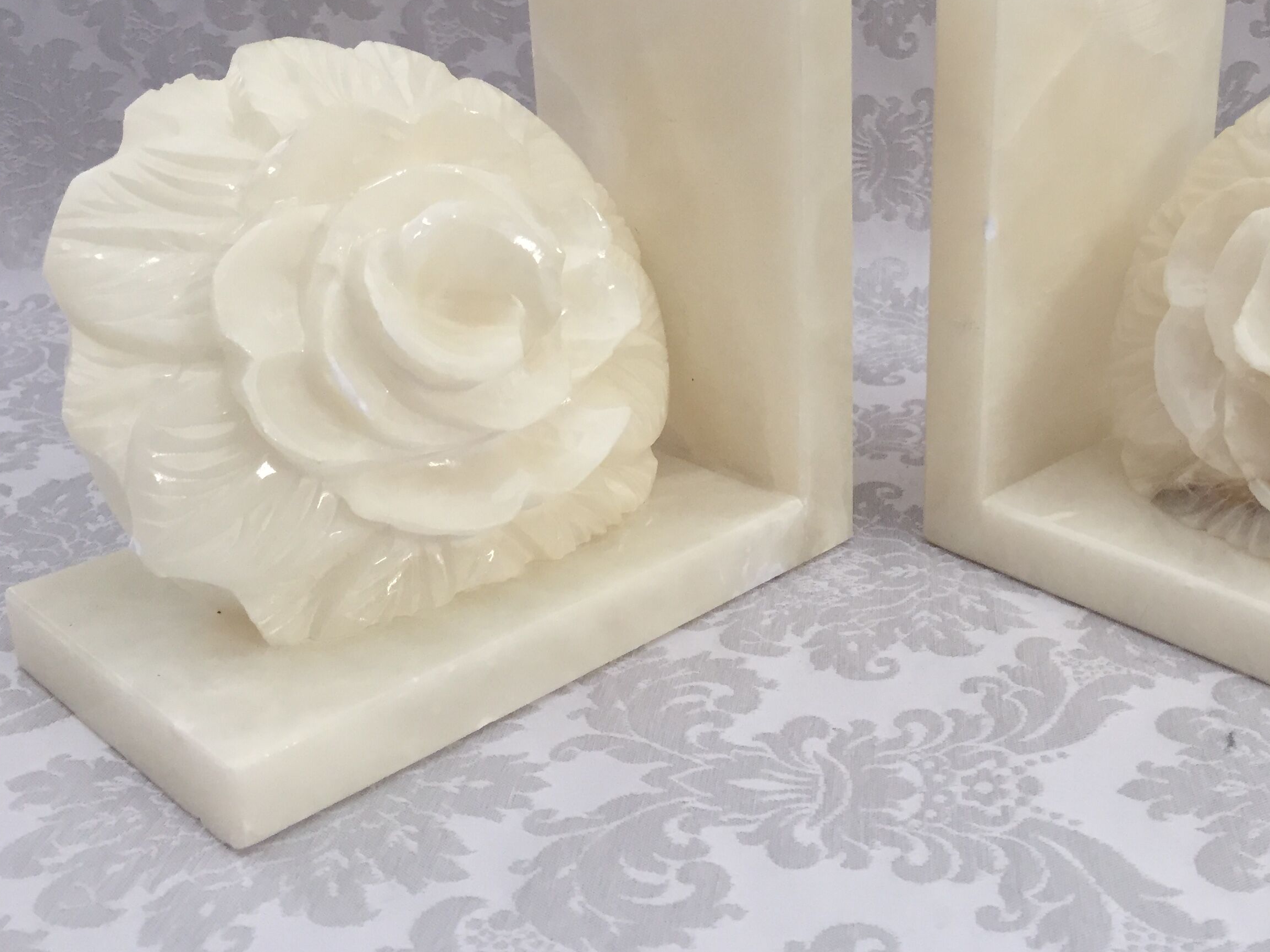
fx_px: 1504
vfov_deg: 34.9
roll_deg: -1.1
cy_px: 331
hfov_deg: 45.0
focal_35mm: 41
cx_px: 854
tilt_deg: -18.4
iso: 100
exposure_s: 1/33
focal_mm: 4.15
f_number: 2.2
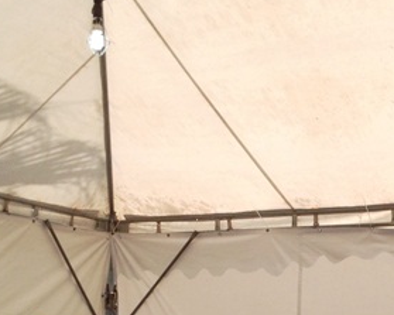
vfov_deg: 15.2
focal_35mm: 98
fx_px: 1142
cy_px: 369
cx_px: 364
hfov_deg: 19.2
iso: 50
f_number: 2.4
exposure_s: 1/557
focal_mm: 4.28
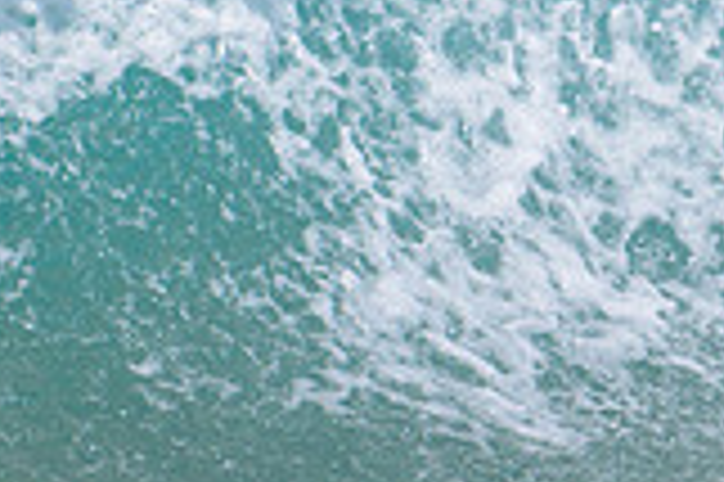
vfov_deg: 0.6
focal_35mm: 2389
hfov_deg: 0.9
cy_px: -238
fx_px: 47996
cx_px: 157
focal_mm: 530
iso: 720
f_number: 11
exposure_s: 1/2000
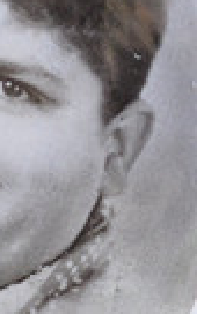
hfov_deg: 1.0
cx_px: 16
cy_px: 137
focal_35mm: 1267
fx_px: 10885
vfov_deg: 1.7
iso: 640
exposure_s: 1/250
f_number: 6
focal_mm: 195
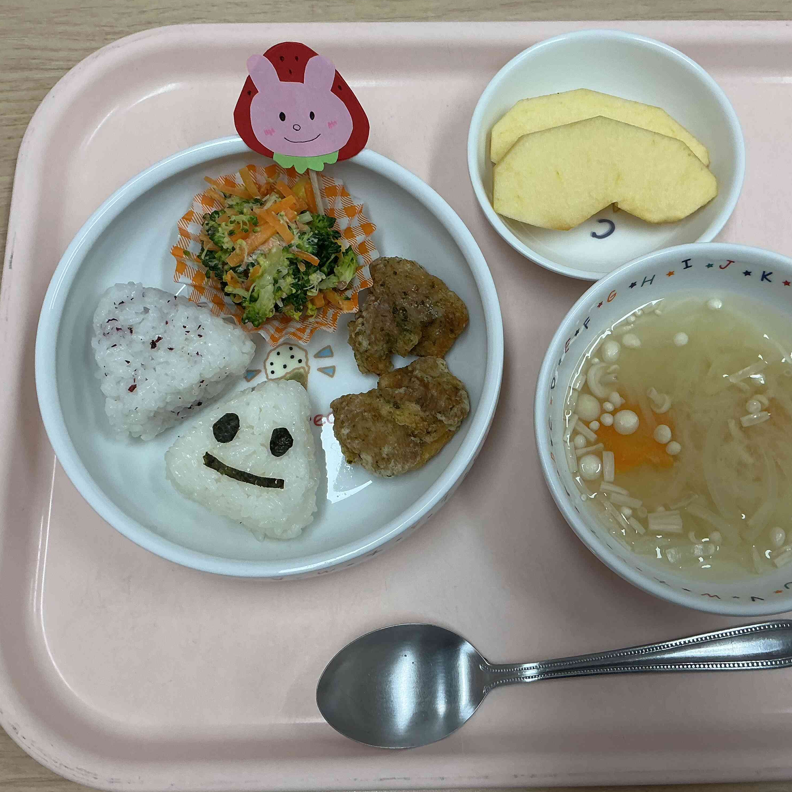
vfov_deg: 47.2
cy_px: 393
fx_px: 906
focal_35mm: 35
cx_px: 458
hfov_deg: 47.1
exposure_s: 1/120
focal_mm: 3
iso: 32
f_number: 1.8
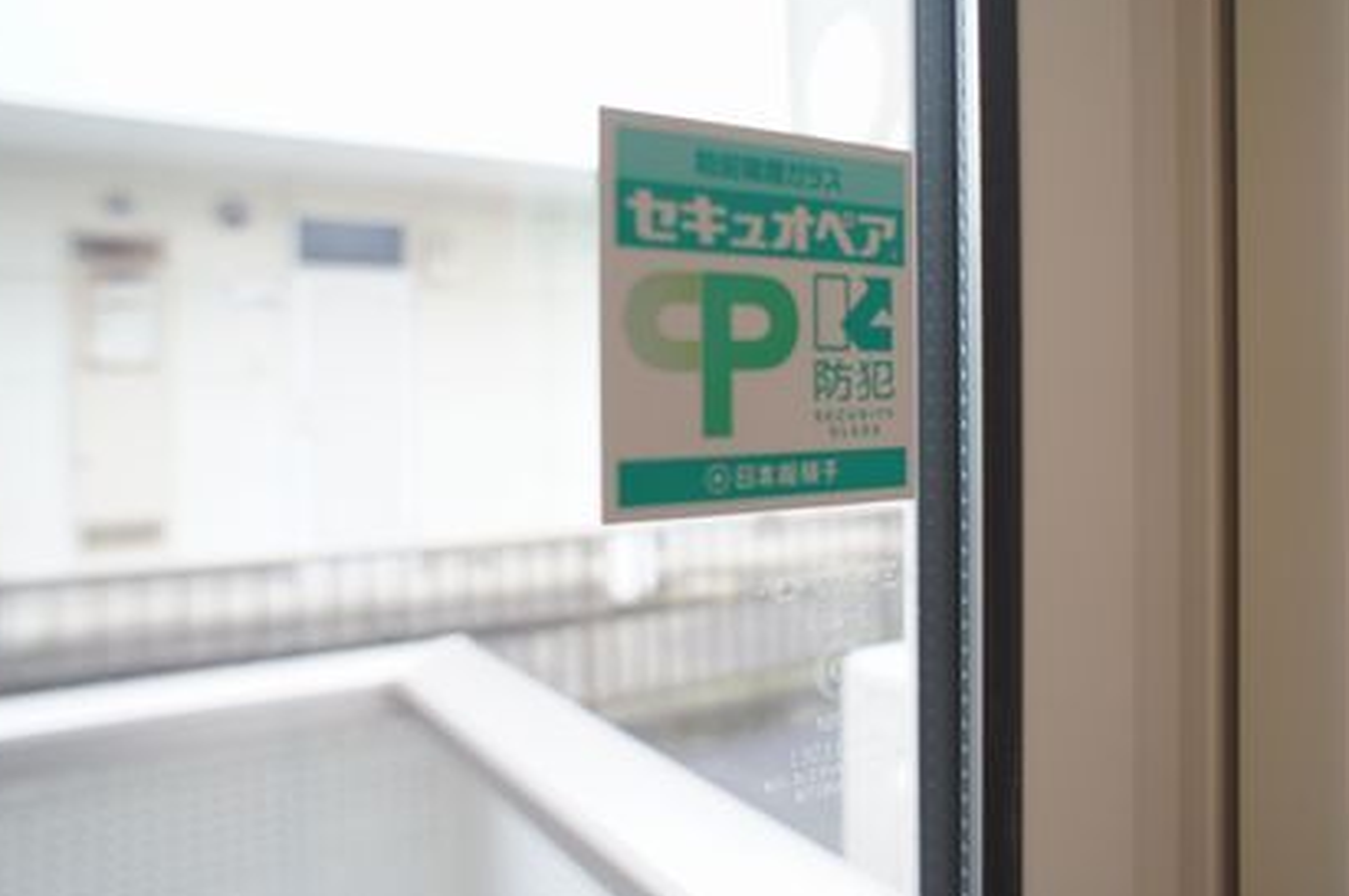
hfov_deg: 65.4
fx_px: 1048
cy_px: 391
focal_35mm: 28
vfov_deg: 46.2
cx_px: 739
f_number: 4
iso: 200
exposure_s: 1/60
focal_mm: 16
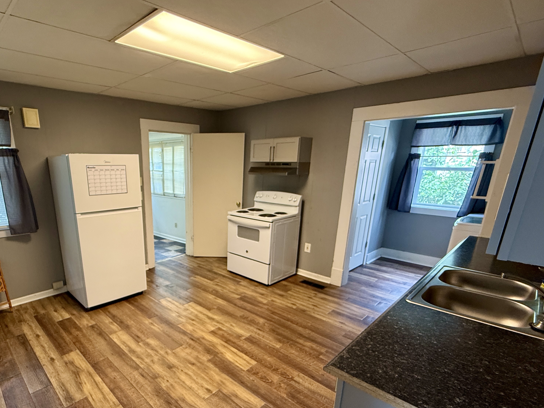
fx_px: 299
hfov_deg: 82.9
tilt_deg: -16.4
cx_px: 200
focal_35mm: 19
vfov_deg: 67.9
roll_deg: +0.2
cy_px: 248
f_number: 2.2
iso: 200
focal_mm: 2.22
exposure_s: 1/60
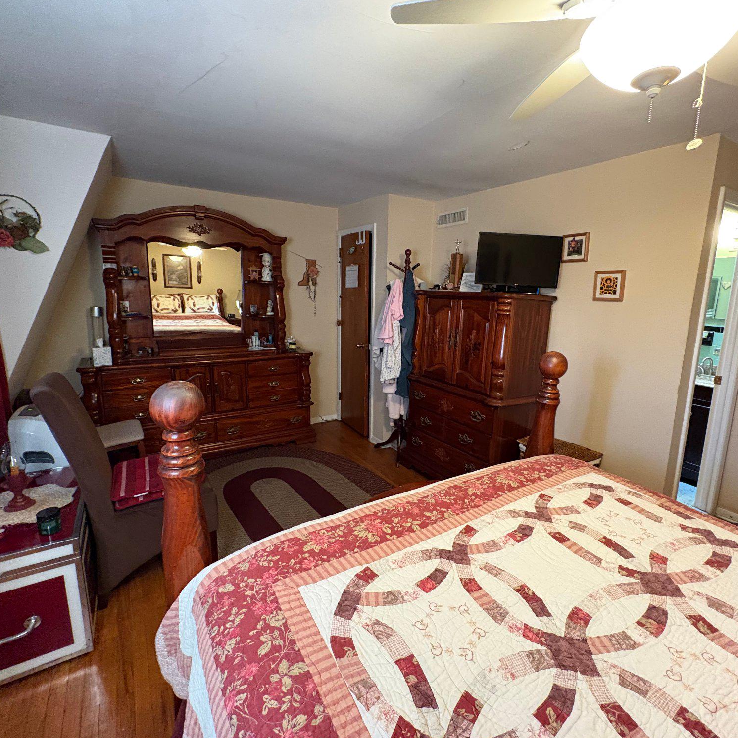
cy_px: 362
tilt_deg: -8.9
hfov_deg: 83.9
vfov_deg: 84.0
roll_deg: -1.3
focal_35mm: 17
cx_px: 392
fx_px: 410
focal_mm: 2.22
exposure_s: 1/40
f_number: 2.2
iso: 800
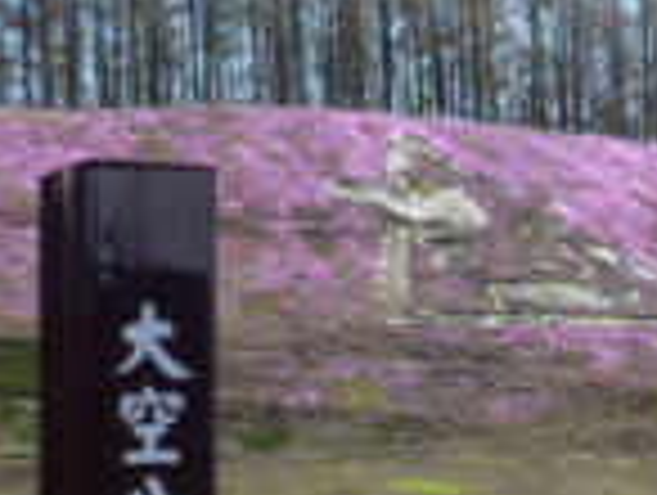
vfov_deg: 7.1
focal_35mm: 209
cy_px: 500
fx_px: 3973
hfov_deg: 9.4
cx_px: 477
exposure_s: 1/640
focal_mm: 8.4
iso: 100
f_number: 3.2
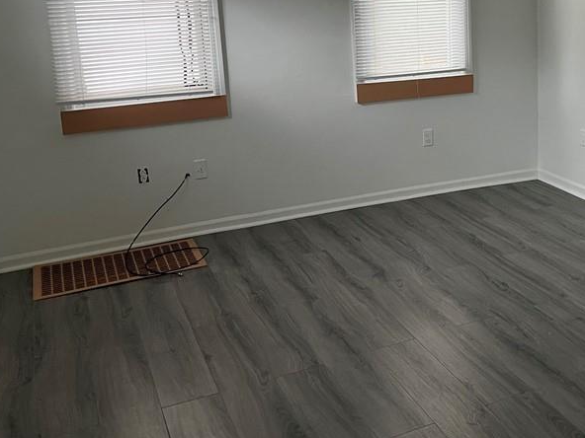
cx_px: 477
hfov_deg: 40.2
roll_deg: +0.7
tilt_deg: -9.6
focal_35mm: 45
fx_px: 760
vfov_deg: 31.7
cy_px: 116
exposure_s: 1/60
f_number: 1.6
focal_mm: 5.1
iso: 250
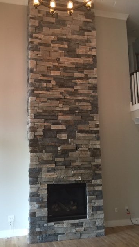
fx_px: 210
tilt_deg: +9.3
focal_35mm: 32
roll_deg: +0.7
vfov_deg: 61.0
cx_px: 53
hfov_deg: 36.5
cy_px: 123
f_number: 2.2
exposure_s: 1/15
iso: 40
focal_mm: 4.15
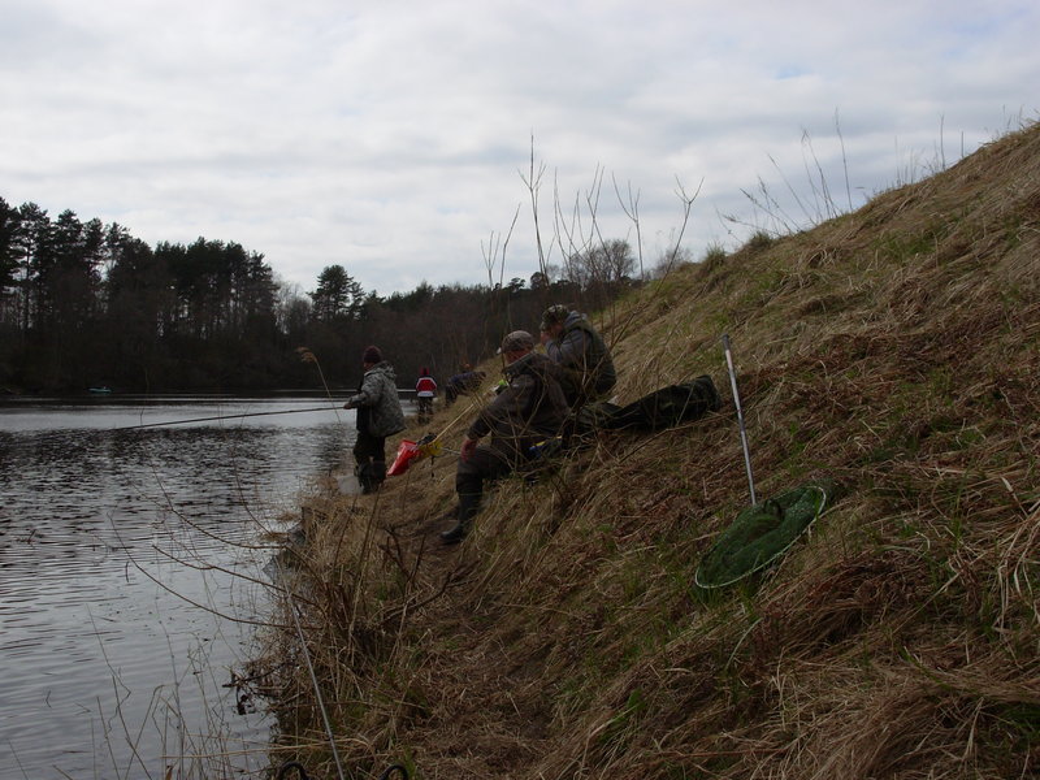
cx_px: 520
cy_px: 390
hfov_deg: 49.0
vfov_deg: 37.7
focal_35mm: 38
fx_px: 1142
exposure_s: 1/627
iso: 50
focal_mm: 6.3
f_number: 4.9
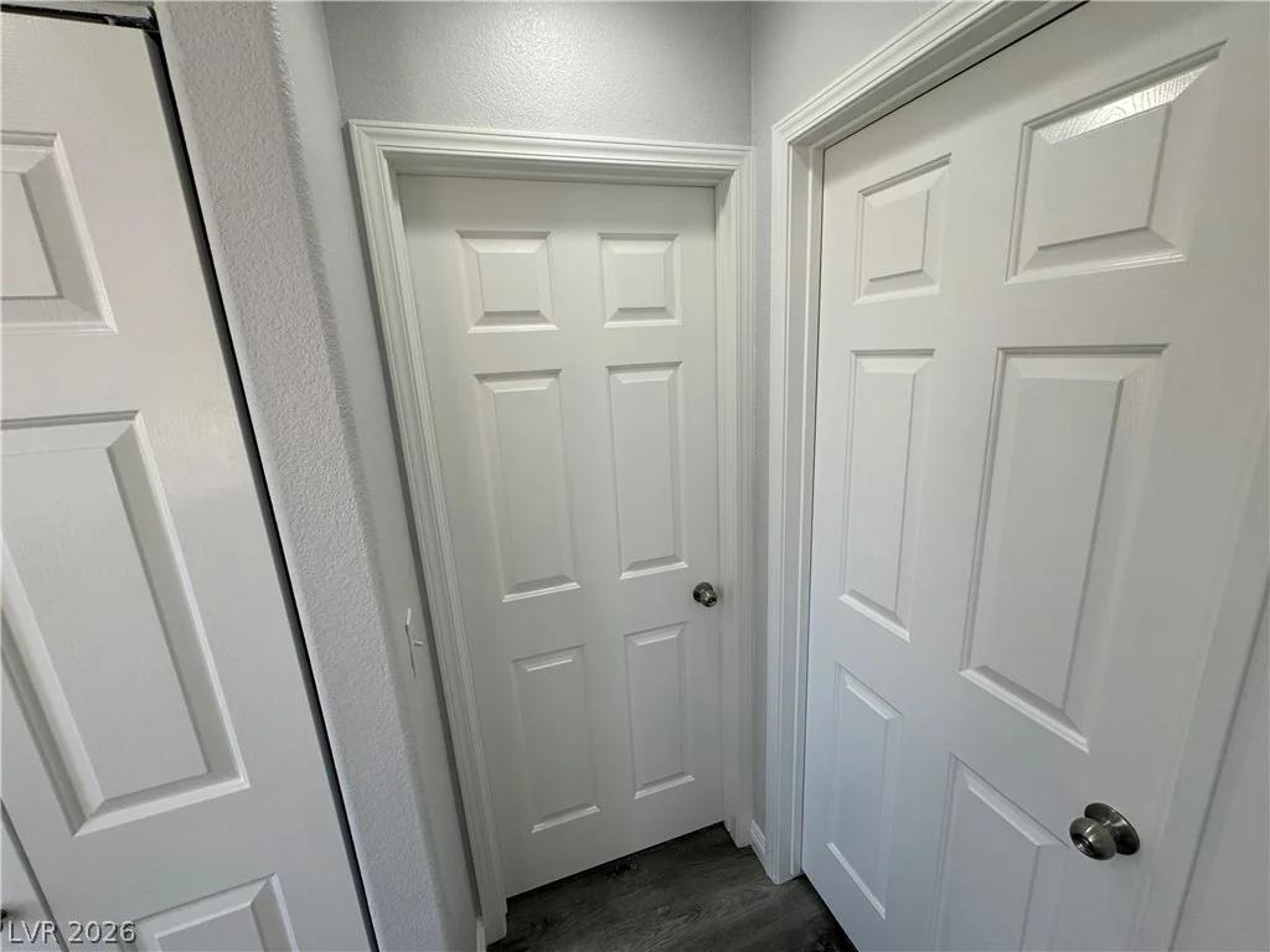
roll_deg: +2.6
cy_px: 476
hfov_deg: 102.1
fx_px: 514
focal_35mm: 14
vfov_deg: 85.7
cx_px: 635
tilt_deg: -13.9
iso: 40
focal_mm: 2.22
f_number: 2.2
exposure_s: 1/136
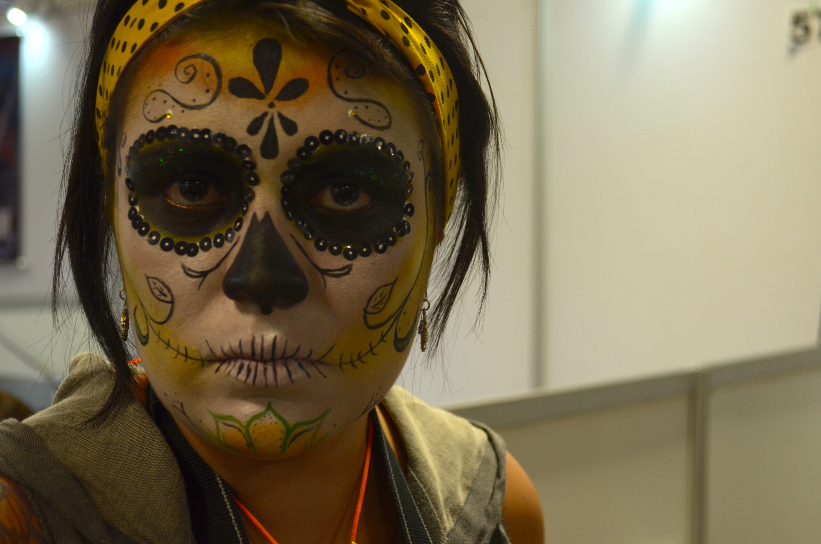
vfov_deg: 22.5
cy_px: 272
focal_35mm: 60
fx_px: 1366
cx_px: 410
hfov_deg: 33.5
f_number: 5.3
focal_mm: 40
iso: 400
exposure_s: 1/40
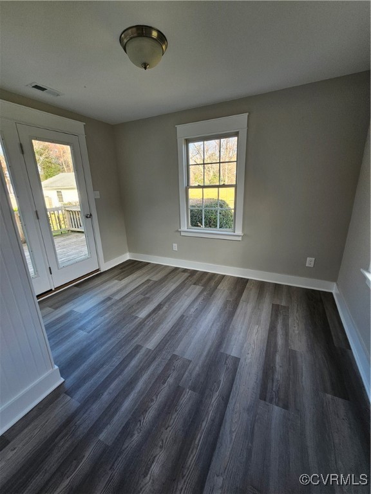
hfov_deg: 89.9
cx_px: 186
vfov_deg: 106.2
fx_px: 186
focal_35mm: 13
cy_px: 247
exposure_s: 1/120
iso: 64
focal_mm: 2.2
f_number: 2.2
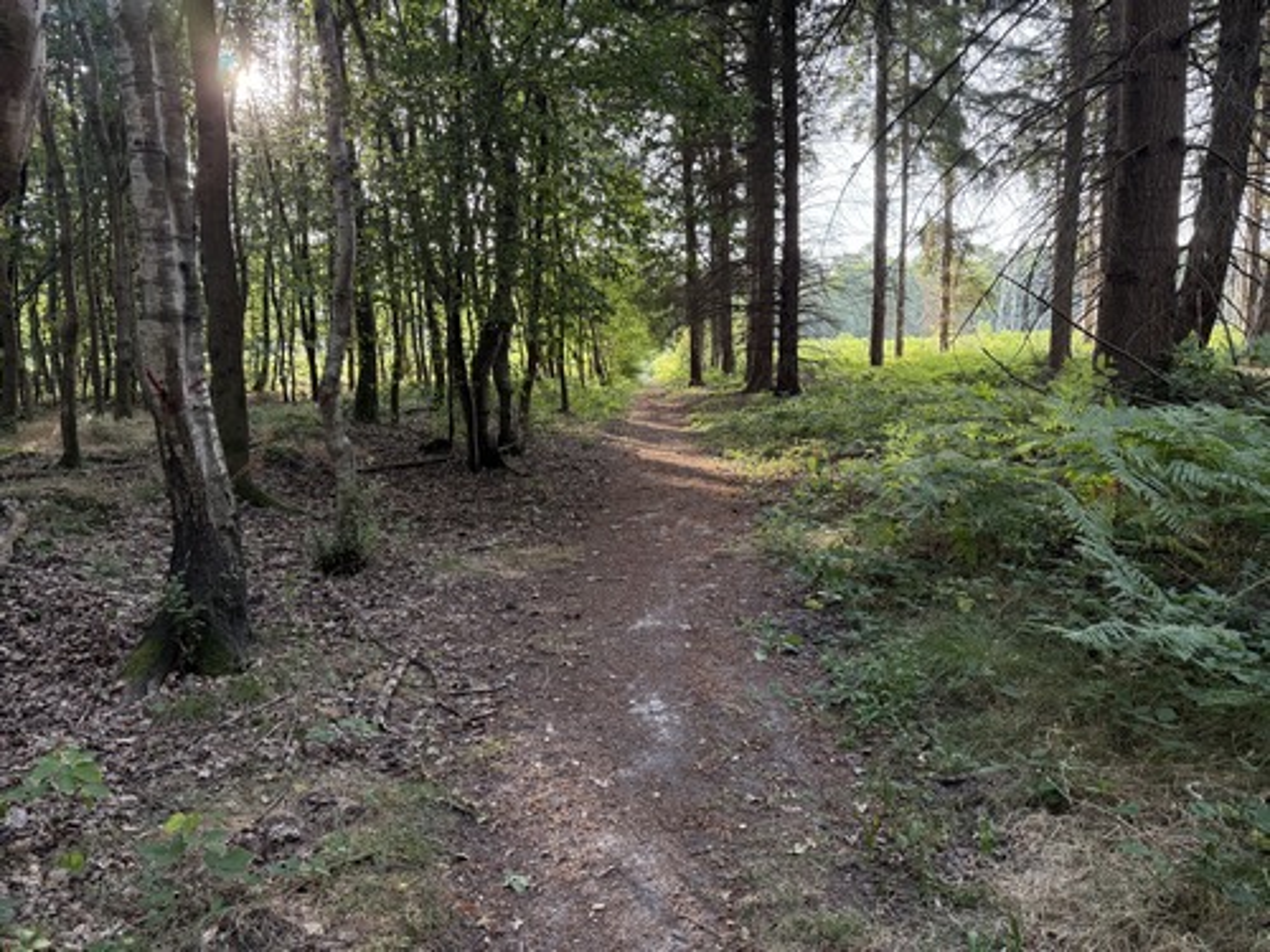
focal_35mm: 24
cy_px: 476
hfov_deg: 71.6
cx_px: 635
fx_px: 881
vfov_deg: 56.8
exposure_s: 1/111
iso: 200
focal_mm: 6.76
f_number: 1.78
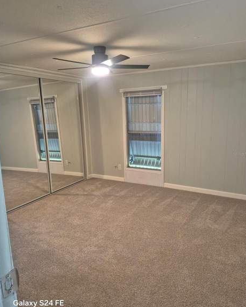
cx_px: 125
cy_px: 154
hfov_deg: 56.8
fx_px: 228
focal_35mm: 25
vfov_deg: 68.1
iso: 500
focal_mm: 5.4
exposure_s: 1/120
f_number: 1.8
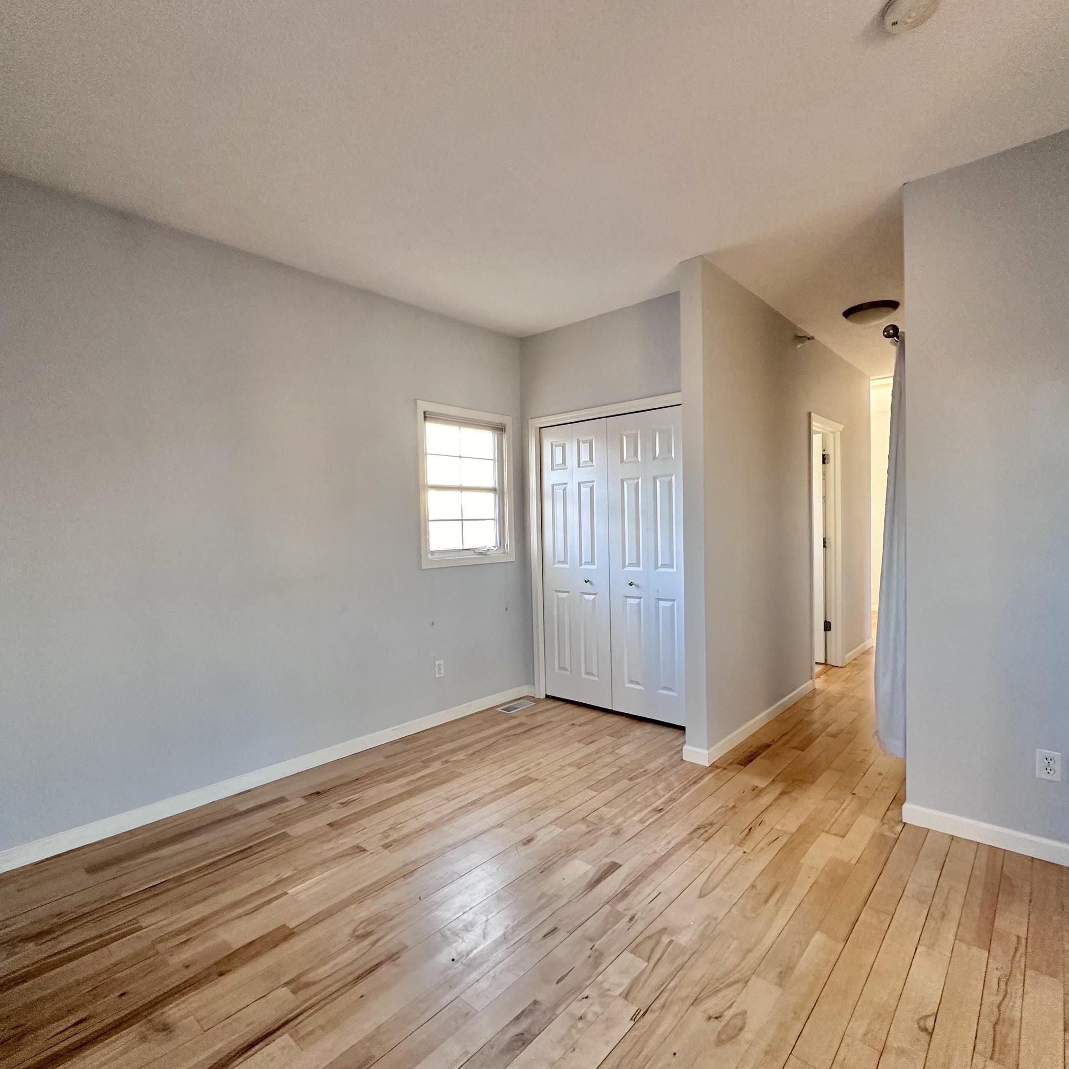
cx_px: 519
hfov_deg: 83.9
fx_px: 594
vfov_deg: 84.0
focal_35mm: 17
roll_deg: +1.1
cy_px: 541
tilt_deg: -1.8
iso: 250
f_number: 2.2
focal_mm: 2.22
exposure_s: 1/60
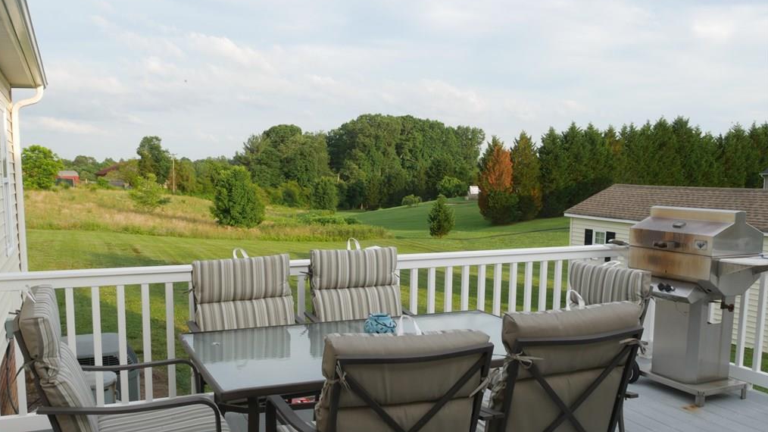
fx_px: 672
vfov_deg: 35.4
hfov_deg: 59.5
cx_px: 382
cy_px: 268
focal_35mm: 33
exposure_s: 1/60
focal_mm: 15
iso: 250
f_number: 13
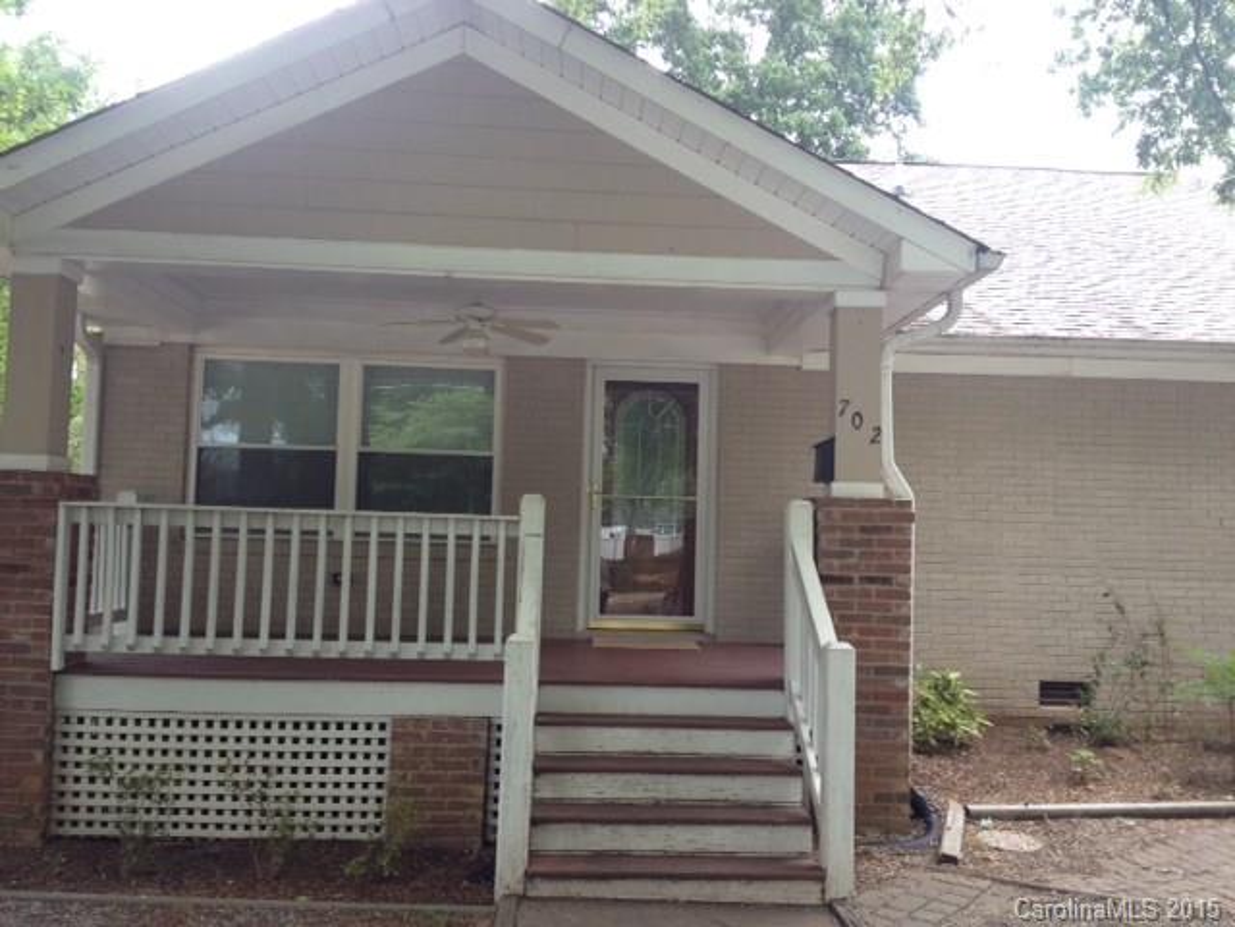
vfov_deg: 40.7
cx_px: 618
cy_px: 464
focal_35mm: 35
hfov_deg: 52.6
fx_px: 1249
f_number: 2.4
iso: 50
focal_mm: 4.28
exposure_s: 1/60
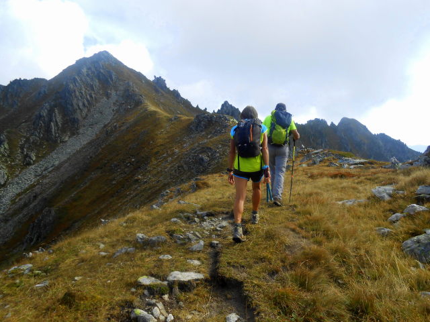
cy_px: 161
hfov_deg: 67.3
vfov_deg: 53.1
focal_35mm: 26
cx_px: 215
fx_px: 323
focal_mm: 4.6
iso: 80
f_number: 11.5
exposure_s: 1/500
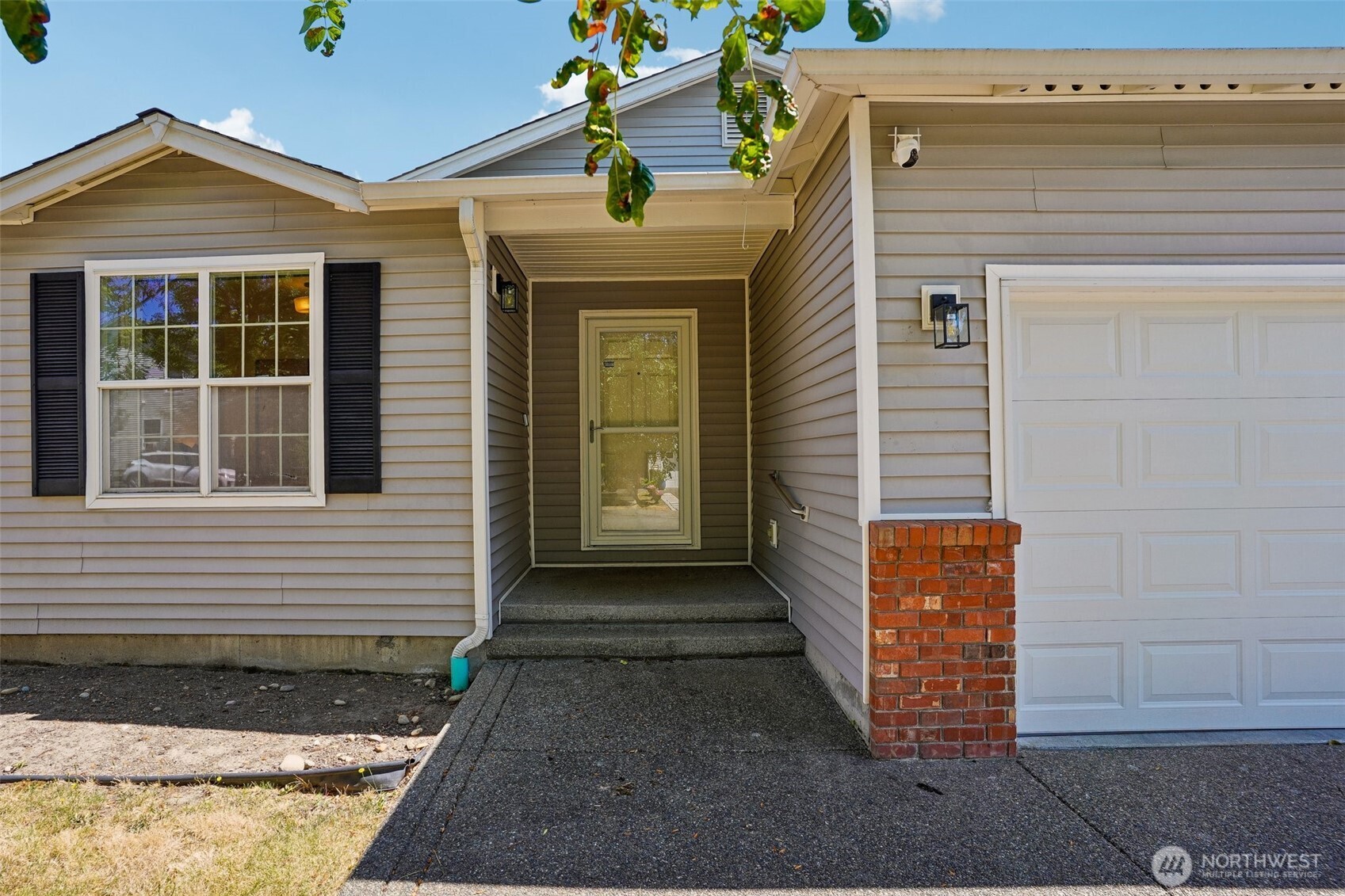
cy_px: 448
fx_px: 635
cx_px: 672
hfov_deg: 93.3
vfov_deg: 70.4
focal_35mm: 17
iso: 250
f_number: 8
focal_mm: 17
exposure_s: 1/125
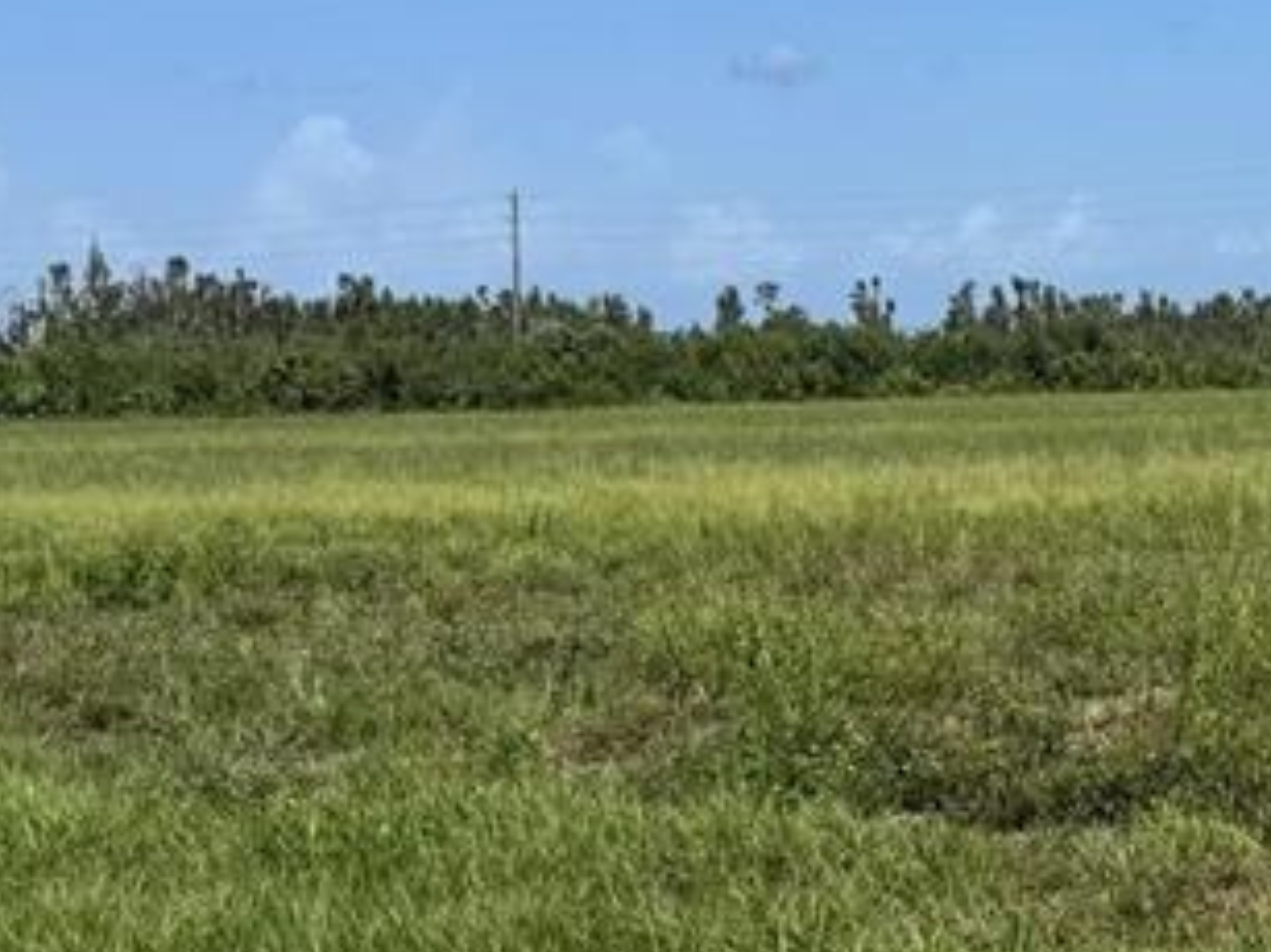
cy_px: 385
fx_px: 2936
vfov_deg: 18.4
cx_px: 1697
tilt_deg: -0.3
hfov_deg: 21.8
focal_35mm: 80
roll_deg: +1.3
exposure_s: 1/7092
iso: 80
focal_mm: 6.76
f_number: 1.78
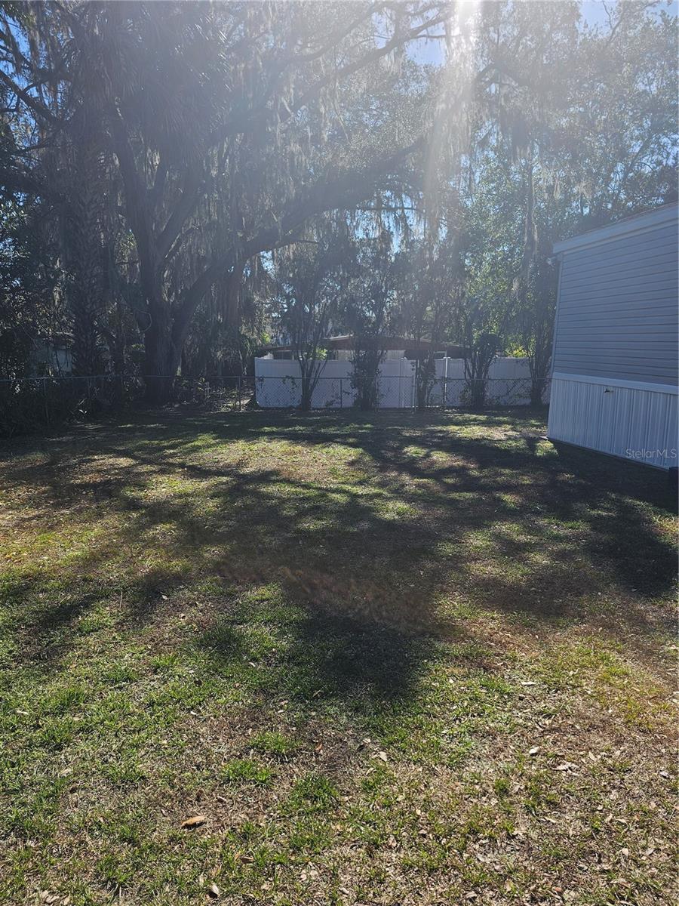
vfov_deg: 73.9
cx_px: 340
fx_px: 602
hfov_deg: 58.9
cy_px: 453
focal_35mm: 23
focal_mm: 6.3
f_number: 1.7
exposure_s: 1/554
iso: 10
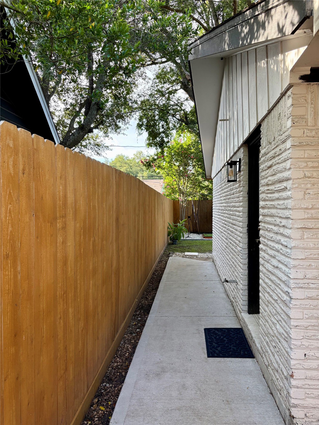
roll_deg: +0.2
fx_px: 319
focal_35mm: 26
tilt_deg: -0.8
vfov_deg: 67.3
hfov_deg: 53.1
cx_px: 160
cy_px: 212
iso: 64
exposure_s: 1/241
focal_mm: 5.96
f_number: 1.6
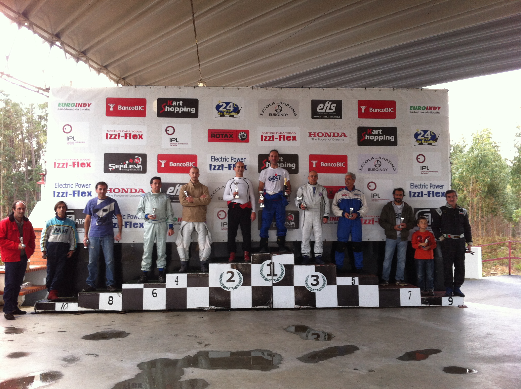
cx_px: 260
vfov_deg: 40.6
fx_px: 526
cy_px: 194
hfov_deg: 52.7
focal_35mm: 35
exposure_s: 1/24
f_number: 2.8
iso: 80
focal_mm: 3.85
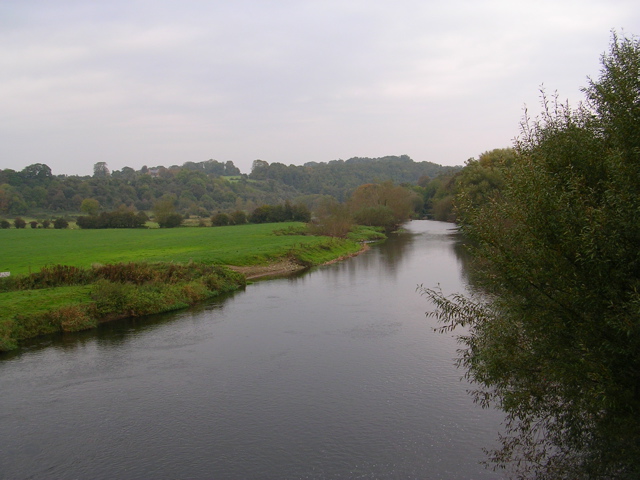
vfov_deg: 37.7
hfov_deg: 49.0
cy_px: 240
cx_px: 320
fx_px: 703
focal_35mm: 38
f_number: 2.8
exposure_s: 1/375
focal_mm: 5.8
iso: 50
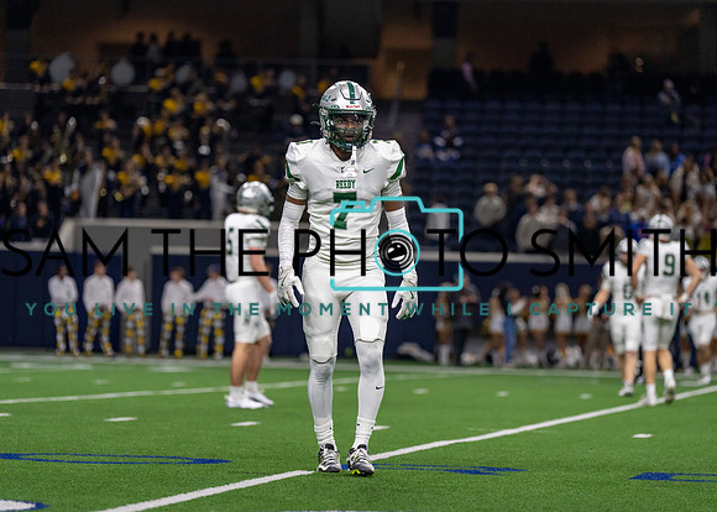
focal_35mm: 147
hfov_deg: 13.7
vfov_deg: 9.8
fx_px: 2987
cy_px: 256
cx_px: 358
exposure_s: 1/1250
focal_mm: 140
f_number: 2.8
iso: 2000
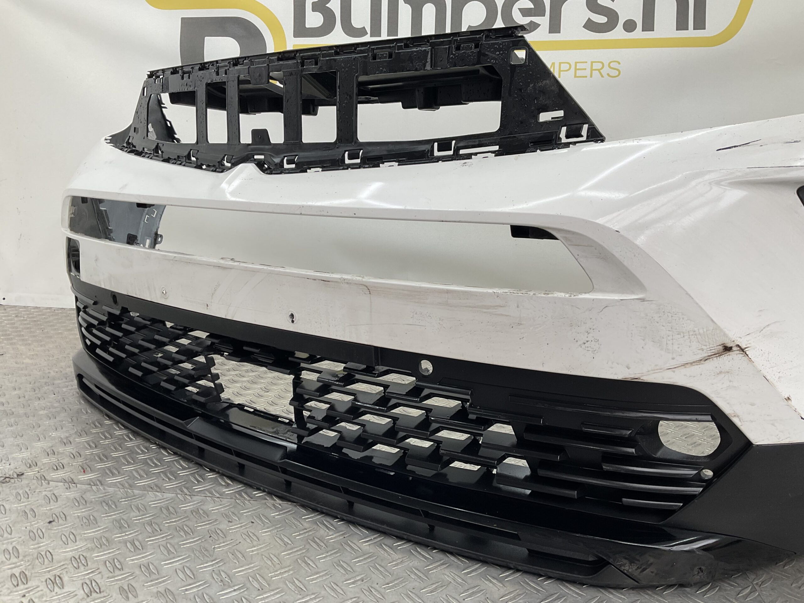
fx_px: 674
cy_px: 302
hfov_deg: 61.7
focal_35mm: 29
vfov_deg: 48.2
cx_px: 402
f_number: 1.8
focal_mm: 3
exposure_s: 1/120
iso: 25
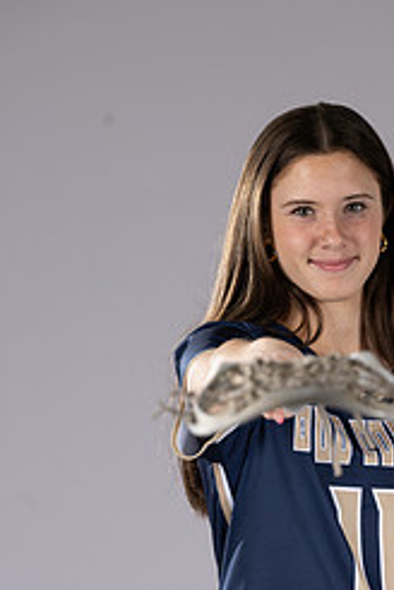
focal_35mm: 283
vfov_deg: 7.3
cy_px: 535
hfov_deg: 4.9
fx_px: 4646
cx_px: 298
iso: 250
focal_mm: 155
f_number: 7.1
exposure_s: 1/200
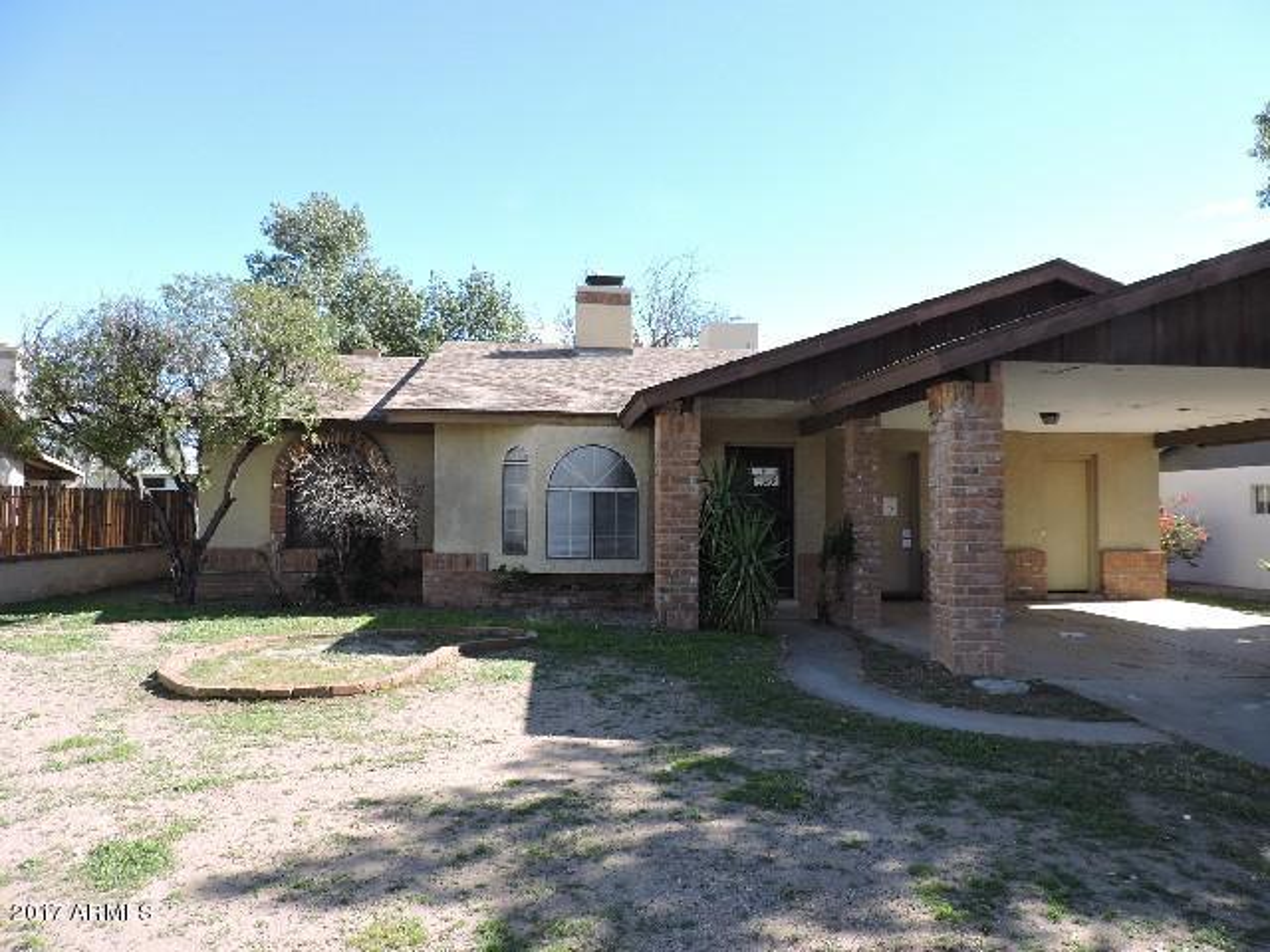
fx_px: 881
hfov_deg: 71.6
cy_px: 476
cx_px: 635
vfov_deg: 56.8
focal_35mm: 24
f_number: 3
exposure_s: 1/500
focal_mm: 4.3
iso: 100
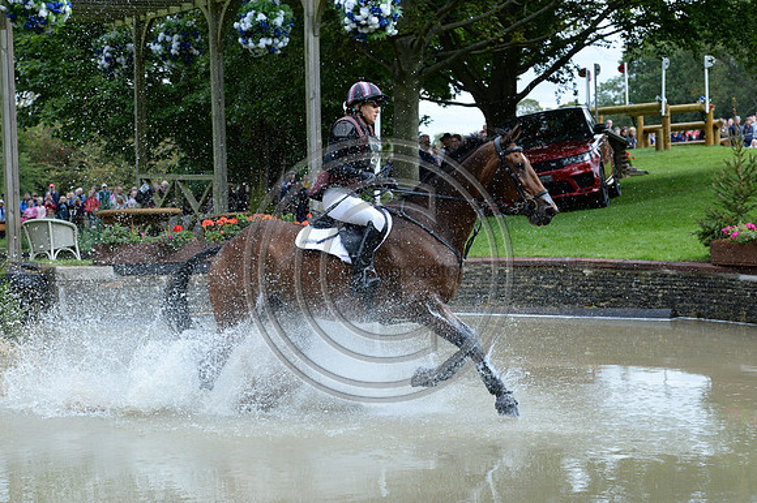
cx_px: 378
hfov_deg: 20.0
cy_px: 252
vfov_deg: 13.4
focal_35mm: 102
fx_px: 2144
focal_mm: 102
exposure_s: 1/1000
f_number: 9
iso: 2000
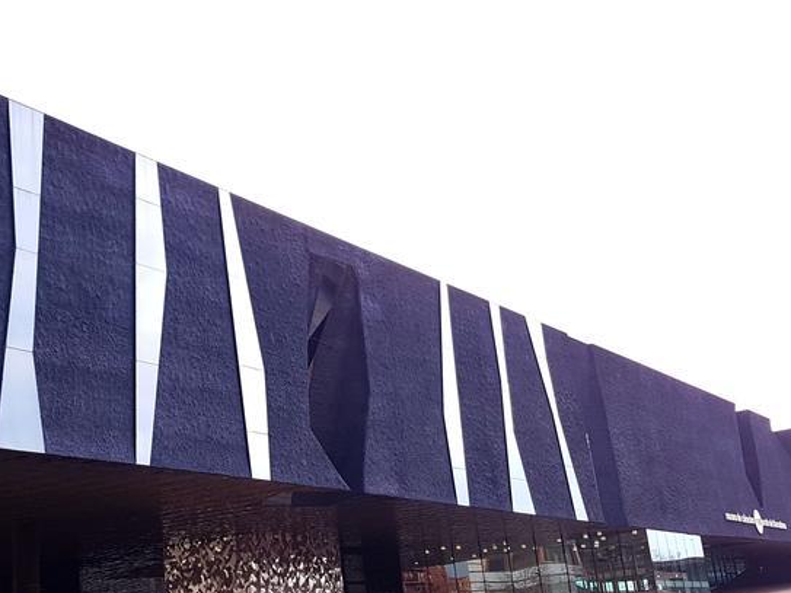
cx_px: 221
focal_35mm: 46
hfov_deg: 40.4
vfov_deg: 31.4
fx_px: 1051
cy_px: 345
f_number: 1.7
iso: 50
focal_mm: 4.2
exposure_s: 1/1000
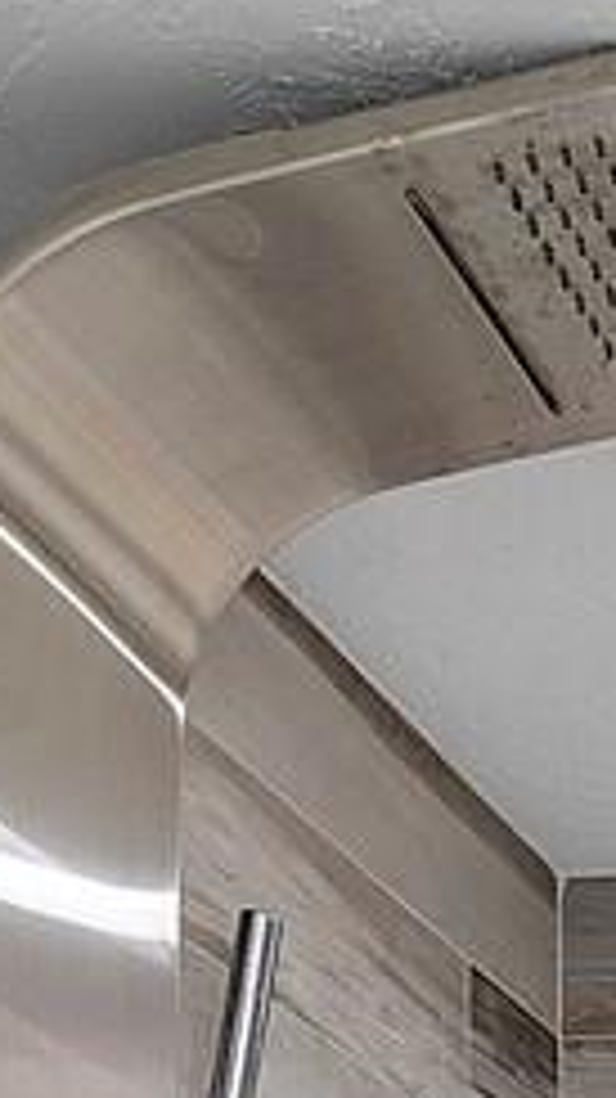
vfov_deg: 21.1
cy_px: 1942
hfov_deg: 13.1
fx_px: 2035
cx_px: 1457
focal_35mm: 70
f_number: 11
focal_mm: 10
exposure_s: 1/2.5
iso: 160
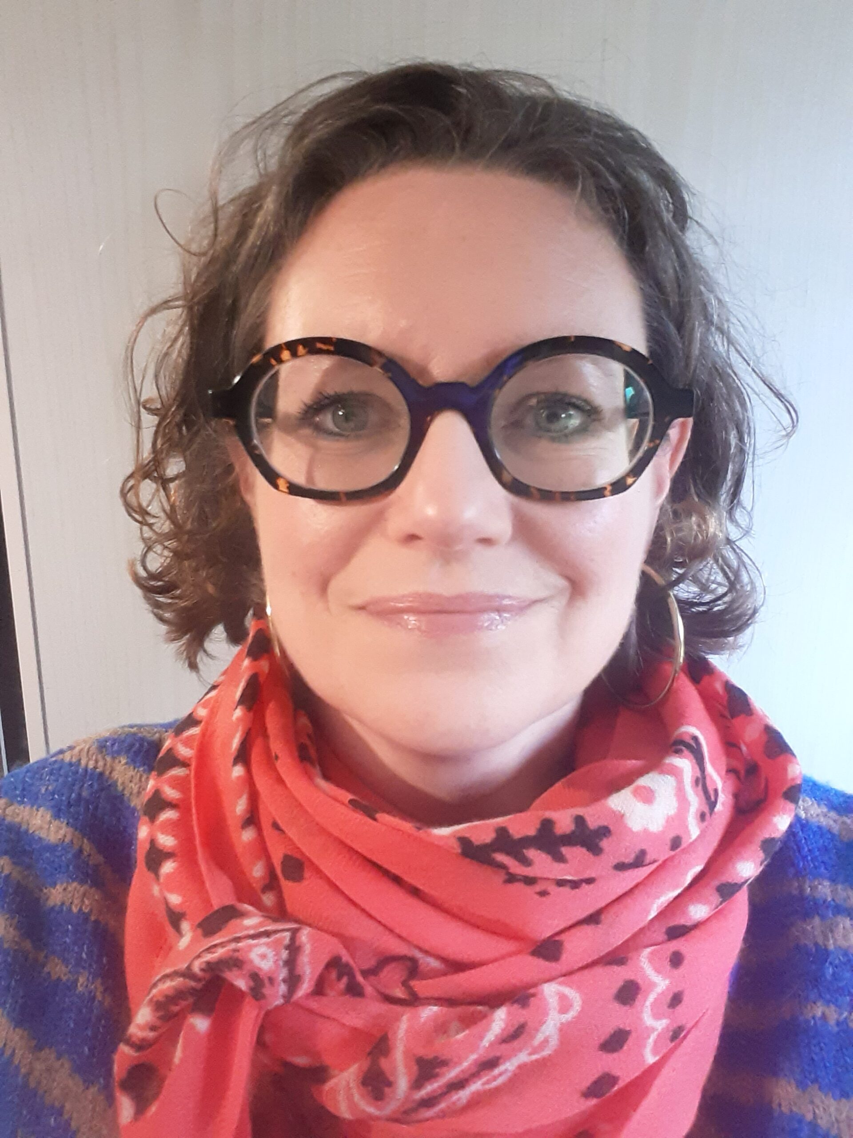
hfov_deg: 45.4
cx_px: 426
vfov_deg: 58.4
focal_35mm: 31
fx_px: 1019
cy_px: 569
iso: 400
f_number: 2
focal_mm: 2.61
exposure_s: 1/33
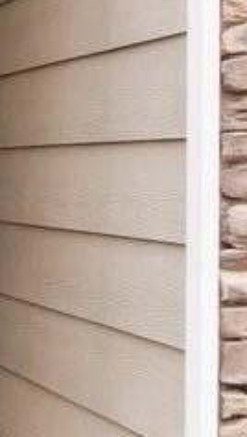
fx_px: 2934
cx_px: -723
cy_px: 251
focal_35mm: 253
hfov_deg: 4.5
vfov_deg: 8.5
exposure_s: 1/120
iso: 100
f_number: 4
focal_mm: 10.26
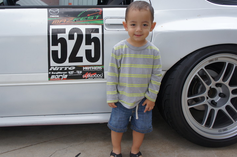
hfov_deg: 51.9
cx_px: 111
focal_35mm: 37
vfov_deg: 35.8
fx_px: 243
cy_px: 69
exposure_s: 1/200
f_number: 4.5
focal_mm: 22
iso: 200
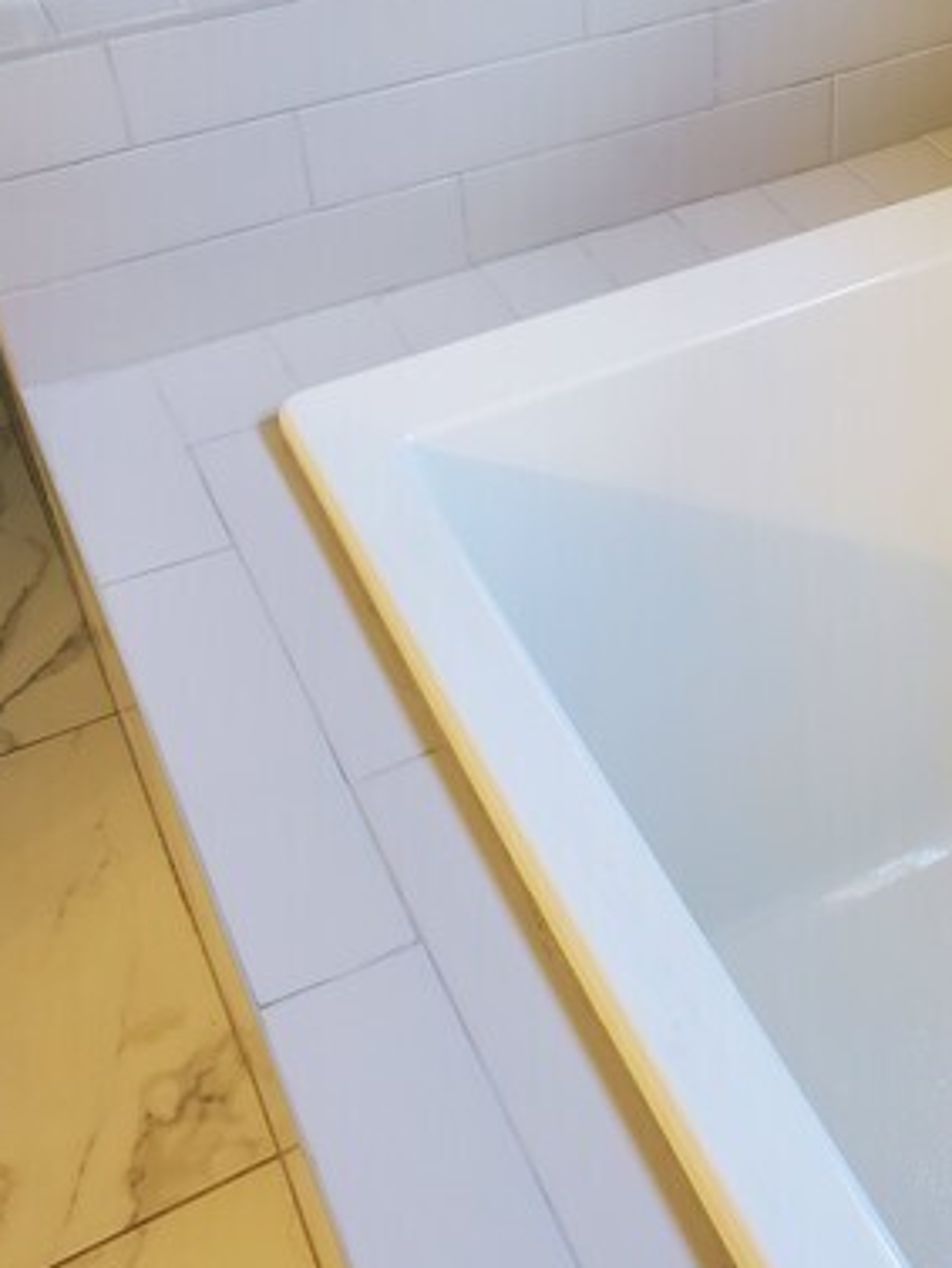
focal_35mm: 46
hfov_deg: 30.4
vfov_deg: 40.4
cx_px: 828
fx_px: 1686
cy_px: 372
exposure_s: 1/40
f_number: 2.4
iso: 200
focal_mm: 4.3
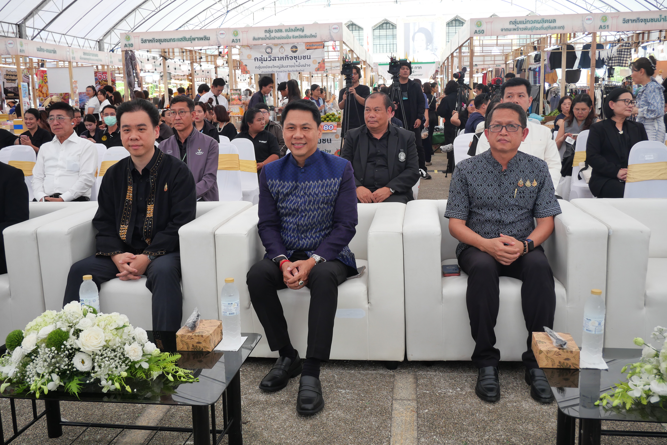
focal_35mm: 35
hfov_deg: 54.4
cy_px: 222
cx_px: 334
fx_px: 649
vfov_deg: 37.9
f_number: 5.6
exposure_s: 1/60
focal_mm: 17
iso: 250
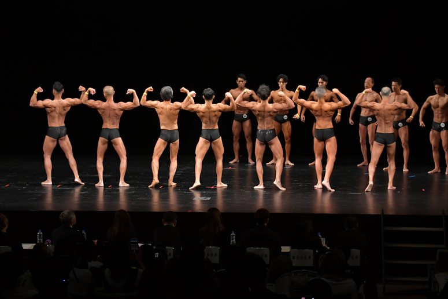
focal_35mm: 105
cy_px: 150
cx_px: 224
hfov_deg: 19.5
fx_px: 1306
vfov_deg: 13.0
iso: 3200
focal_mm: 70
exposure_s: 1/400
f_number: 5.6
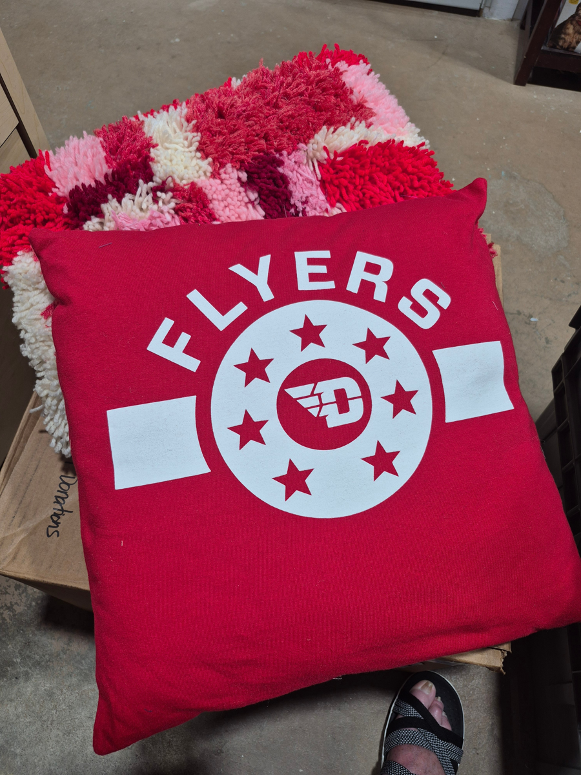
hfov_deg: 58.9
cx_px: 290
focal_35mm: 23
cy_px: 388
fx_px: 515
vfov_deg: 73.9
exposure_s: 1/120
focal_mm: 5.4
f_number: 1.8
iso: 50
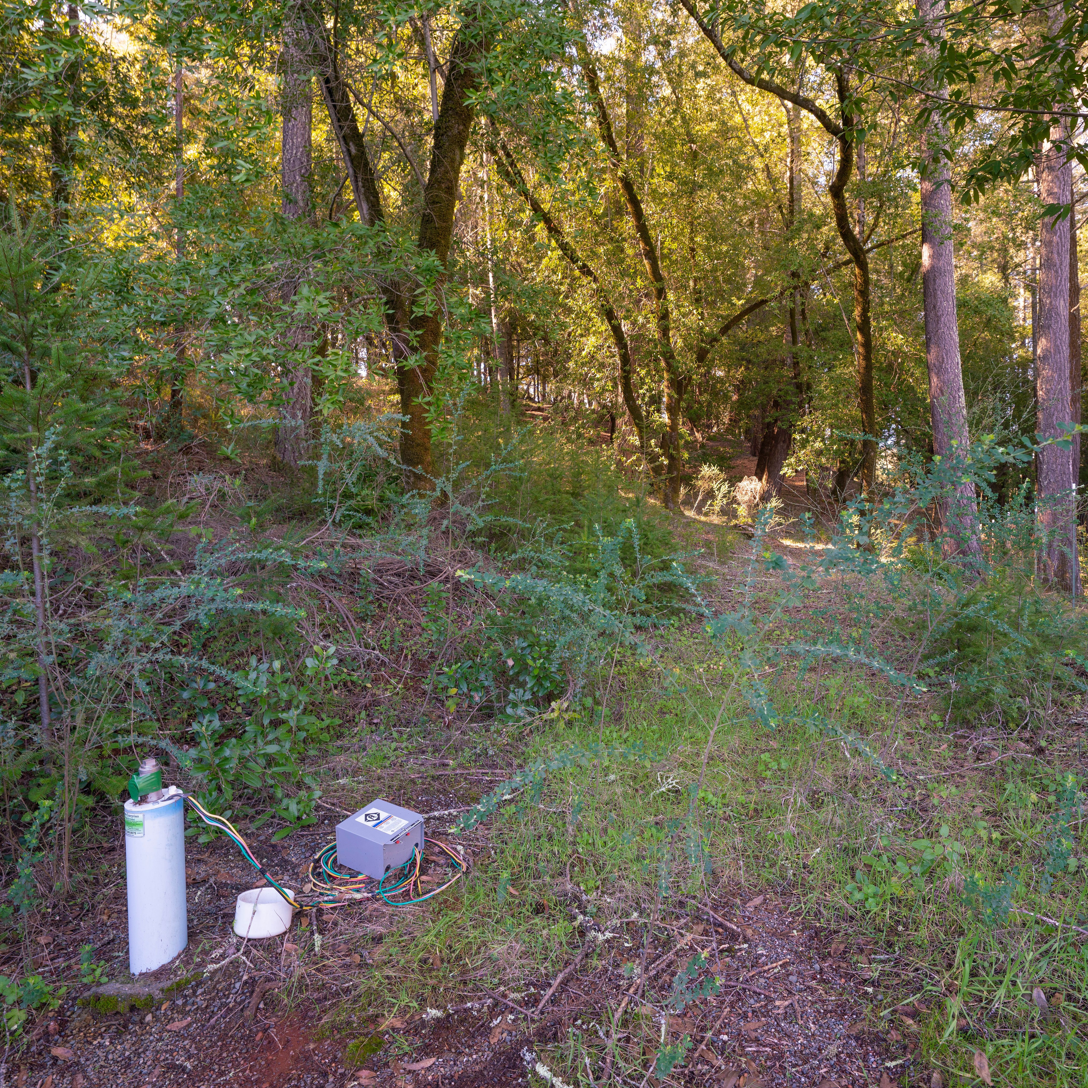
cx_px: 600
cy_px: 535
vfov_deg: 74.8
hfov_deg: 74.6
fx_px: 711
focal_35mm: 20
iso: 160
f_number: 6.3
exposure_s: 1/25
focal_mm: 15
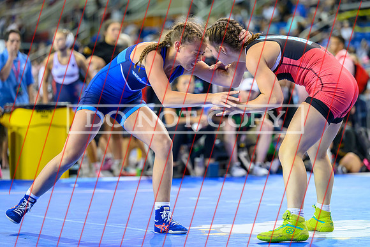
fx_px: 1363
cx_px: 183
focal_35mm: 133
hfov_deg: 15.5
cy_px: 113
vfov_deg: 10.3
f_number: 2.8
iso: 3200
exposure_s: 1/800
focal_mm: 120
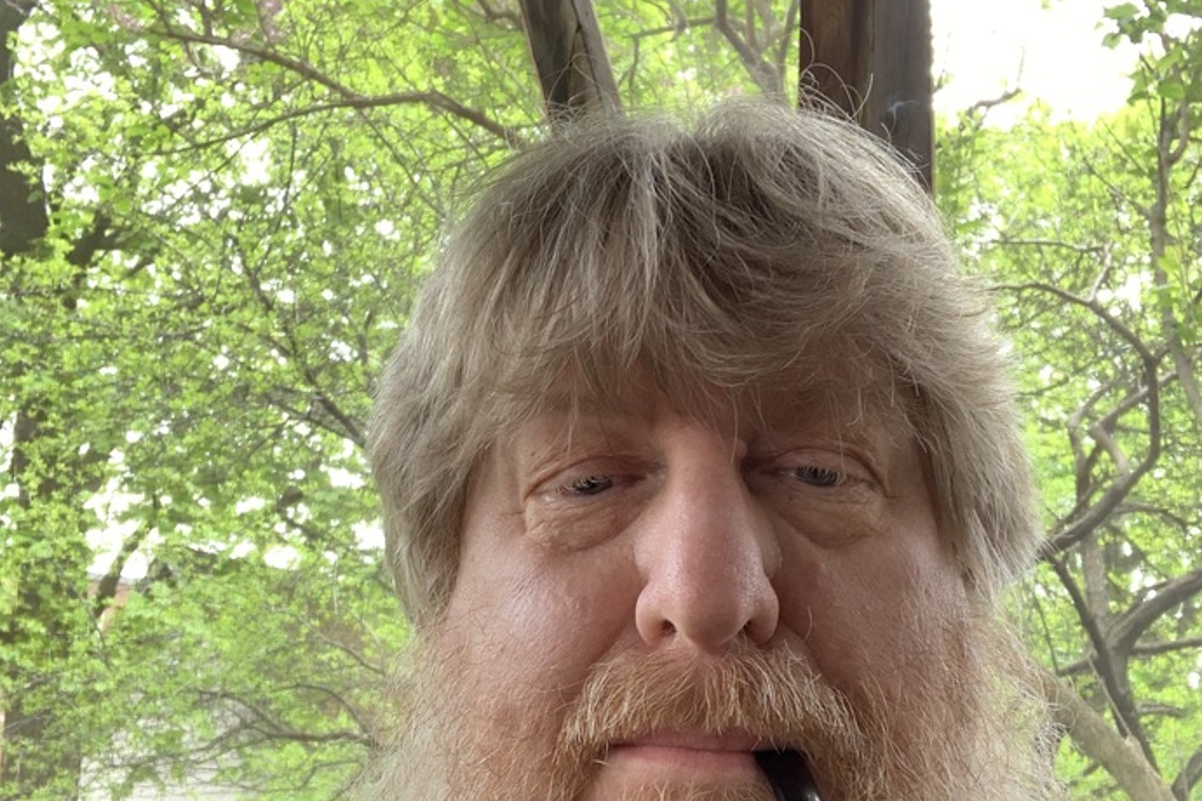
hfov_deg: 43.6
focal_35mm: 45
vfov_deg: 29.8
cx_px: 594
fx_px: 1502
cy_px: 461
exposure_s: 1/60
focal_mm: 2.87
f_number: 2.2
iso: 100
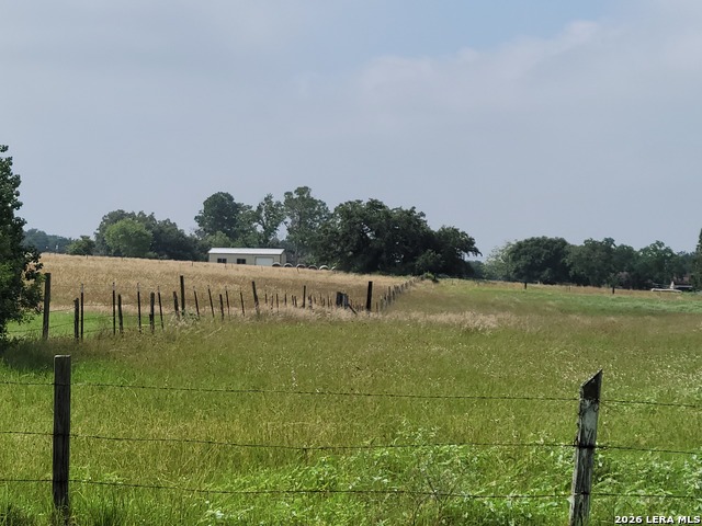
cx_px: 351
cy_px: 263
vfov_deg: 49.7
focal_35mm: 28
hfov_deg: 63.4
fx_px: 568
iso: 25
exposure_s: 1/1433
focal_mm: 5.9
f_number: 2
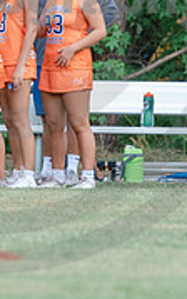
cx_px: 16
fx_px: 9989
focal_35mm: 1226
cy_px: -58
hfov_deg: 1.1
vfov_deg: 1.7
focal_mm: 200
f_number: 2.8
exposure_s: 1/250
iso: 250
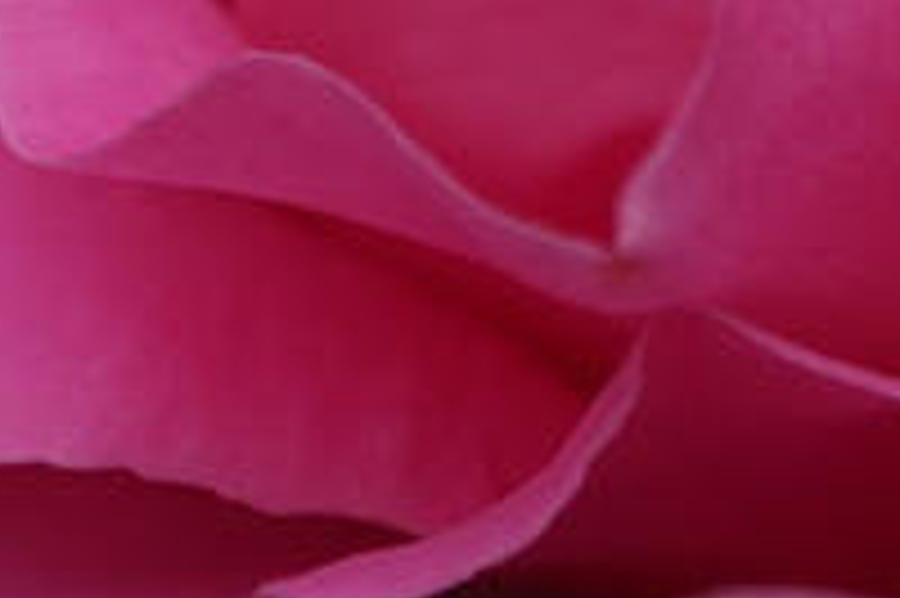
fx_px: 6744
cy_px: -436
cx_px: 864
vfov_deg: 5.0
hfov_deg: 7.6
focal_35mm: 270
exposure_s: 1/2000
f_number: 3.5
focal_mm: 30
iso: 100
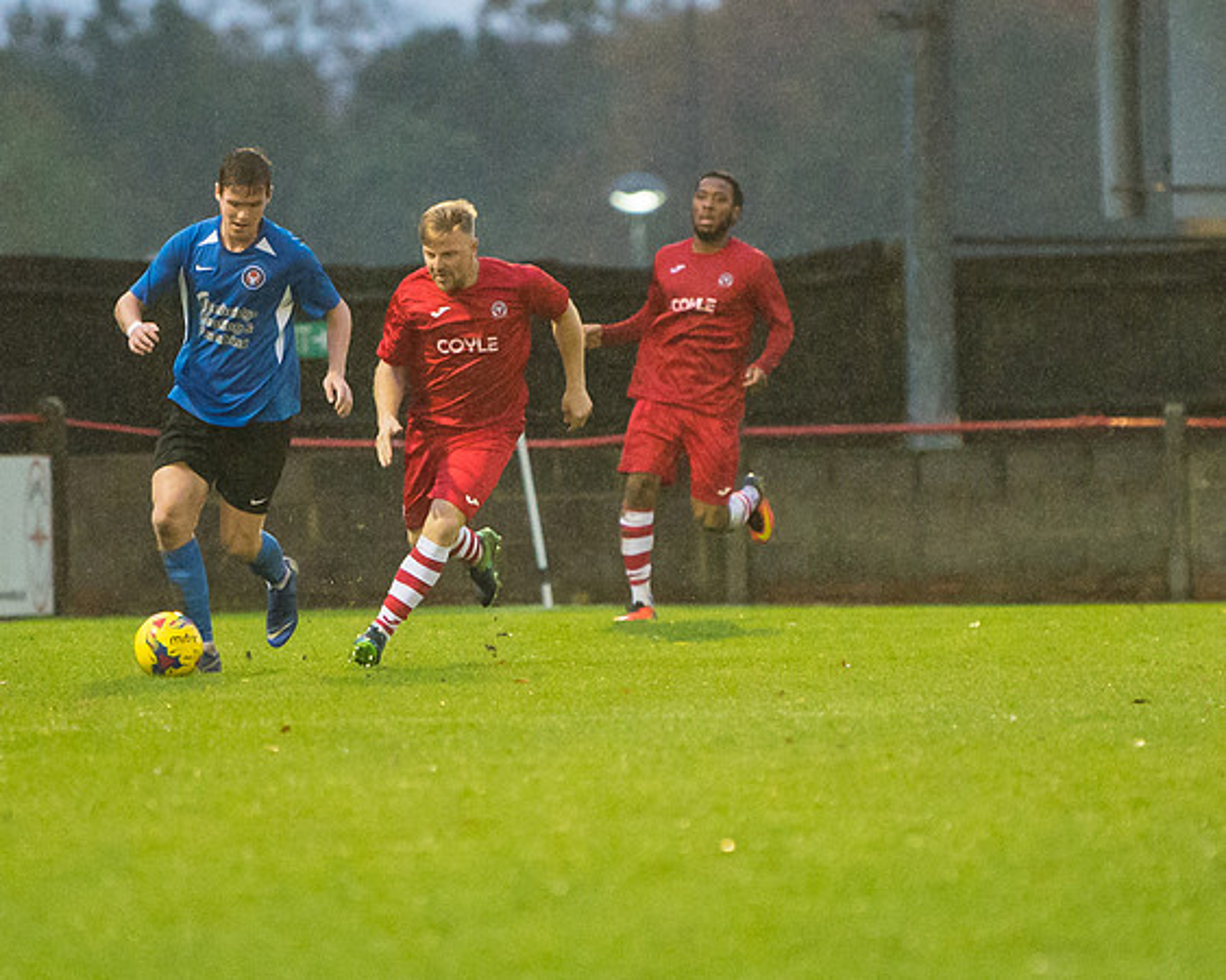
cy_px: 629
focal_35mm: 556
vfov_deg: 2.8
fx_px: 20154
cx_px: 662
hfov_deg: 3.5
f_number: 2.8
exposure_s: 1/1000
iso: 4000
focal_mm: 200
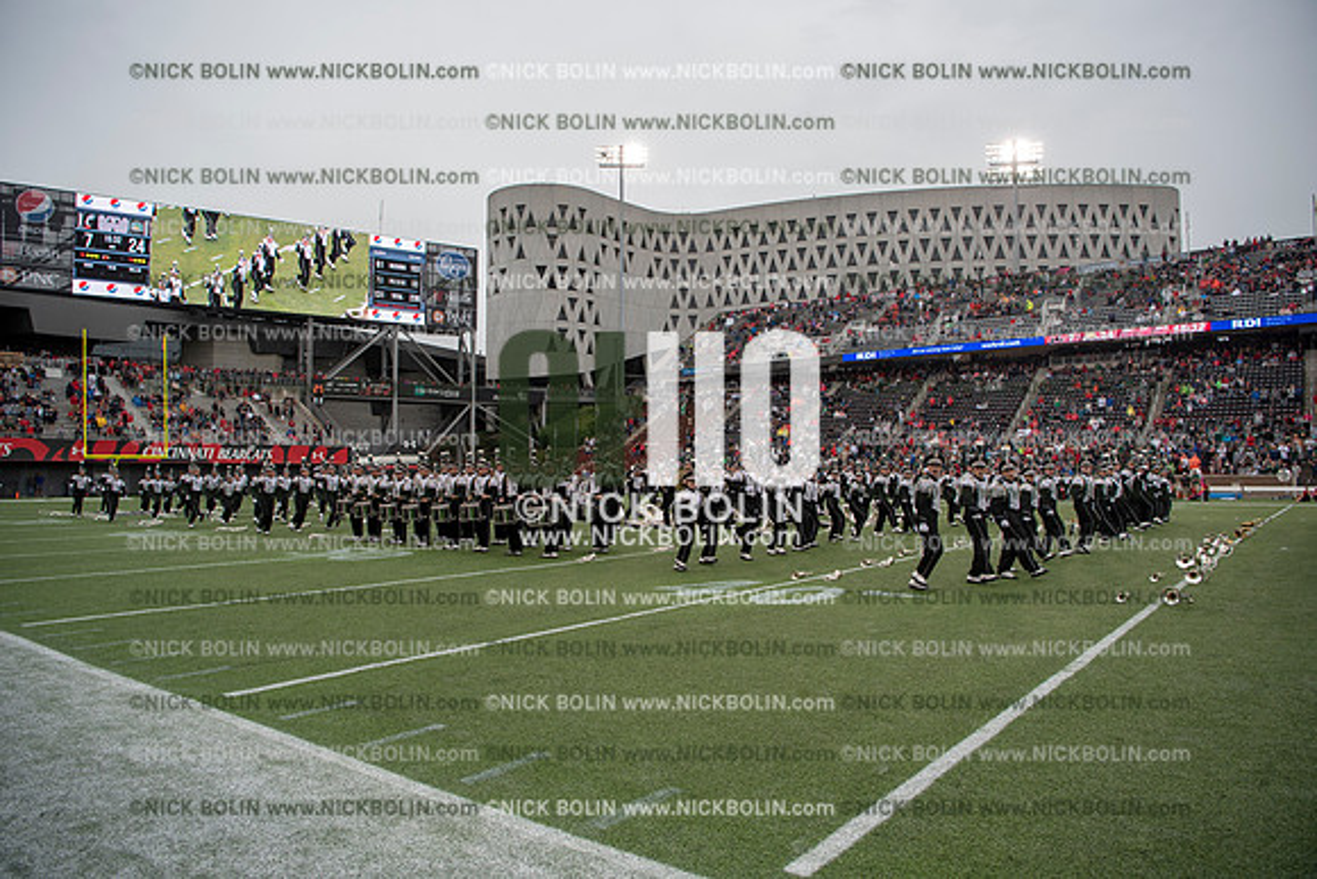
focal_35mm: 24
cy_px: 440
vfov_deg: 53.2
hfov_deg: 73.7
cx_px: 658
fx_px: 878
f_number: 3.5
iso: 250
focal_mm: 24
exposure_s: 1/800
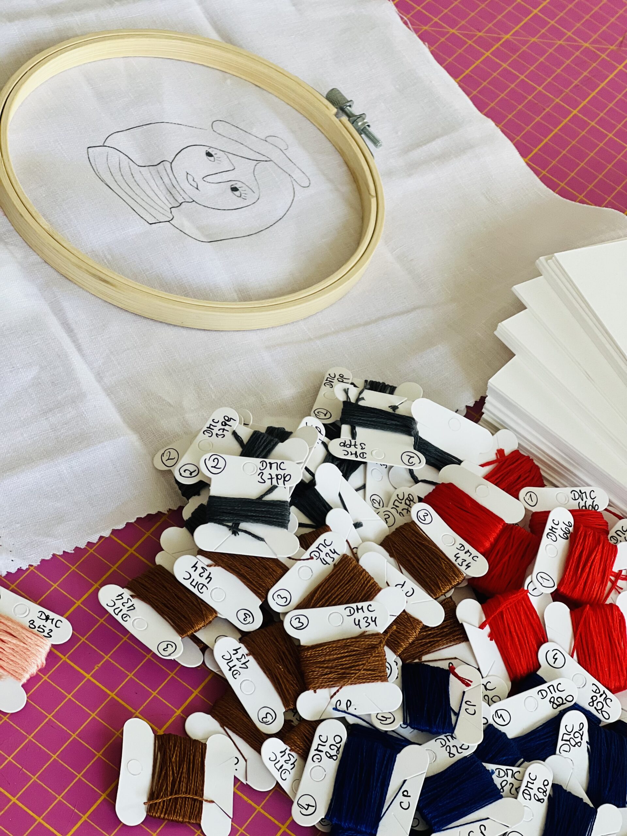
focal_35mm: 77
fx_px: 1860
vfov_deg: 25.3
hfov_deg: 19.1
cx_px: 314
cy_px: 418
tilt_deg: -47.4
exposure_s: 1/100
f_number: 2.8
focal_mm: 9
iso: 160
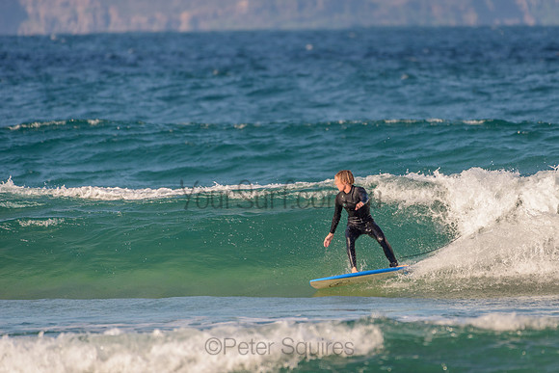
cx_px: 343
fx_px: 9526
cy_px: 168
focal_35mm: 613
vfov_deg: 2.2
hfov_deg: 3.4
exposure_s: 1/2000
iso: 160
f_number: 5.6
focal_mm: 500
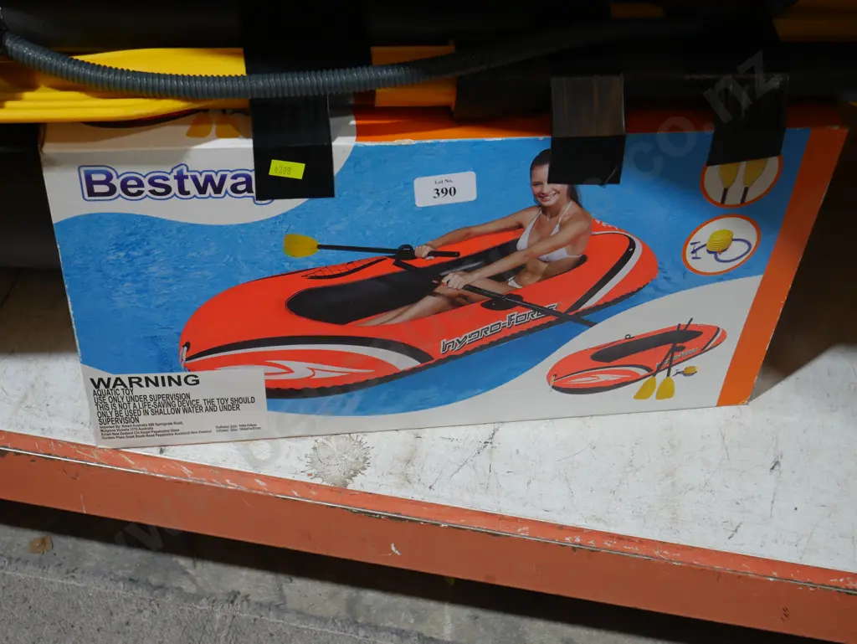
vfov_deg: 29.1
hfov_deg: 38.2
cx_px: 428
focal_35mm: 50
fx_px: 1238
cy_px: 322
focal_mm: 25
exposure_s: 1/60
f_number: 5.3
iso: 500
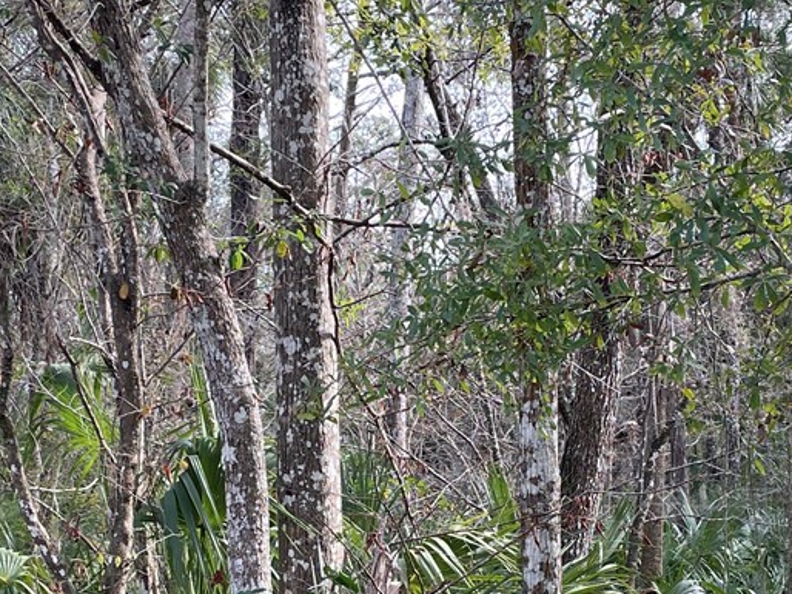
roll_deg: +1.6
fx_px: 1852
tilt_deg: -0.2
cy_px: 603
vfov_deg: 17.7
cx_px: 408
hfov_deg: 24.1
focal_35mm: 81
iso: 32
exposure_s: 1/276
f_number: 1.6
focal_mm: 4.2
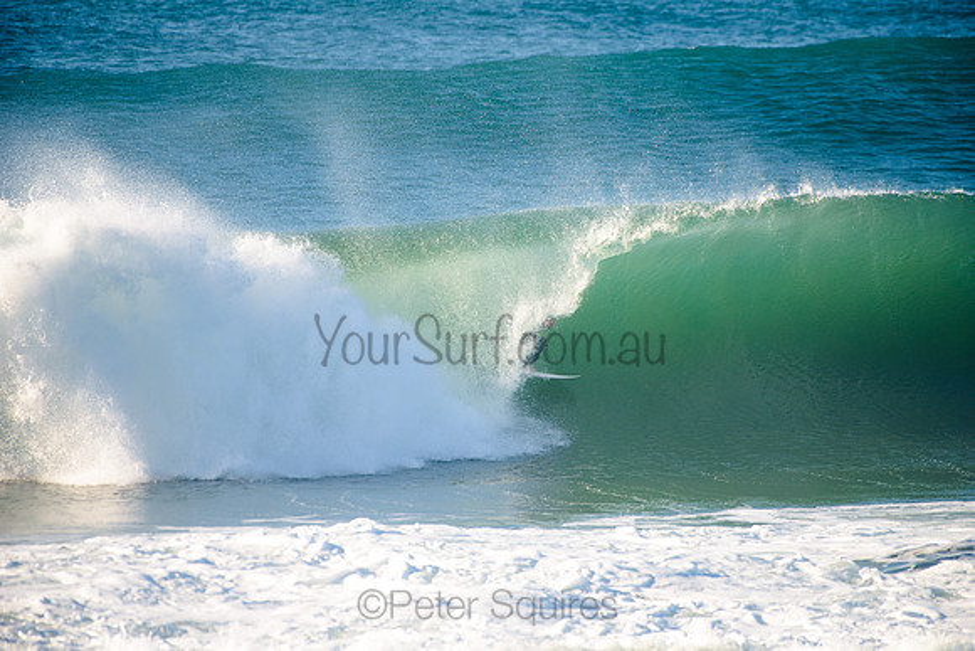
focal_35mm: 500
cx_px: 488
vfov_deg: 2.8
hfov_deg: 4.1
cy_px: 326
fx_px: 13544
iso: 250
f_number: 5.6
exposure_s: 1/1600
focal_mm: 500
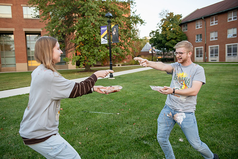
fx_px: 212
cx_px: 119
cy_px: 80
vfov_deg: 41.1
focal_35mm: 32
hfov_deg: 58.7
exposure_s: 1/320
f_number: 3.2
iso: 800
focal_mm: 32
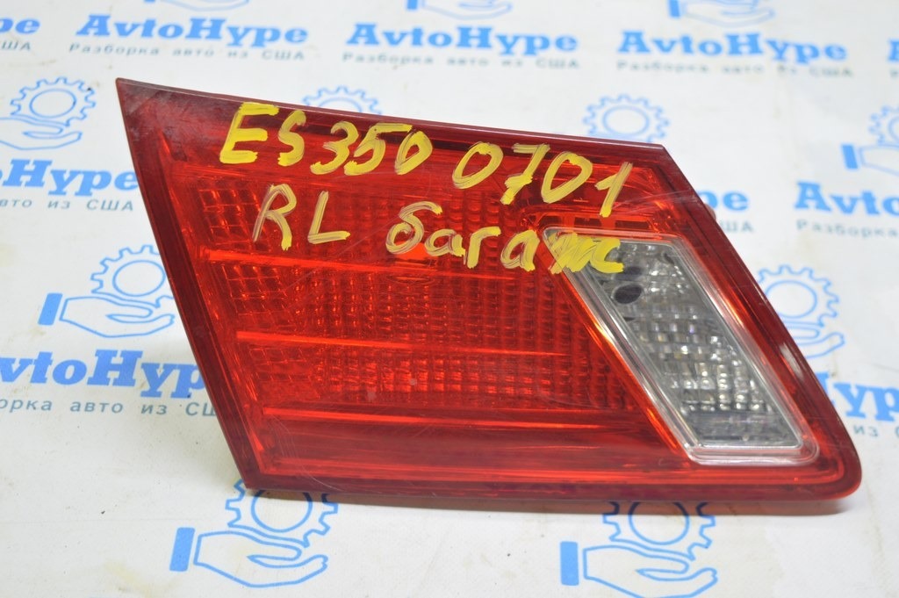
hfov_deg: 35.1
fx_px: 1422
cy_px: 299
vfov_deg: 23.7
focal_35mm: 57
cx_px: 450
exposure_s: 1/15
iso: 400
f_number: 5.6
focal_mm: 38
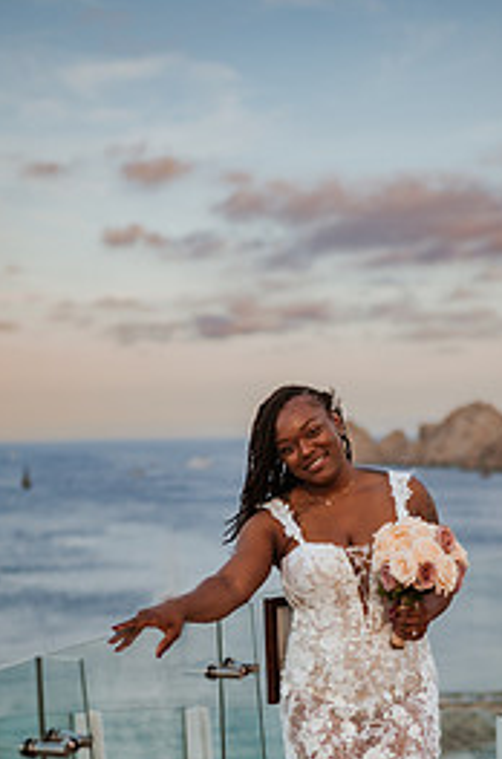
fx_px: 1262
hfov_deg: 22.5
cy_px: 638
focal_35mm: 60
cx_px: 304
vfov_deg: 32.3
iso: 160
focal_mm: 35
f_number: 1.4
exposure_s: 1/3200
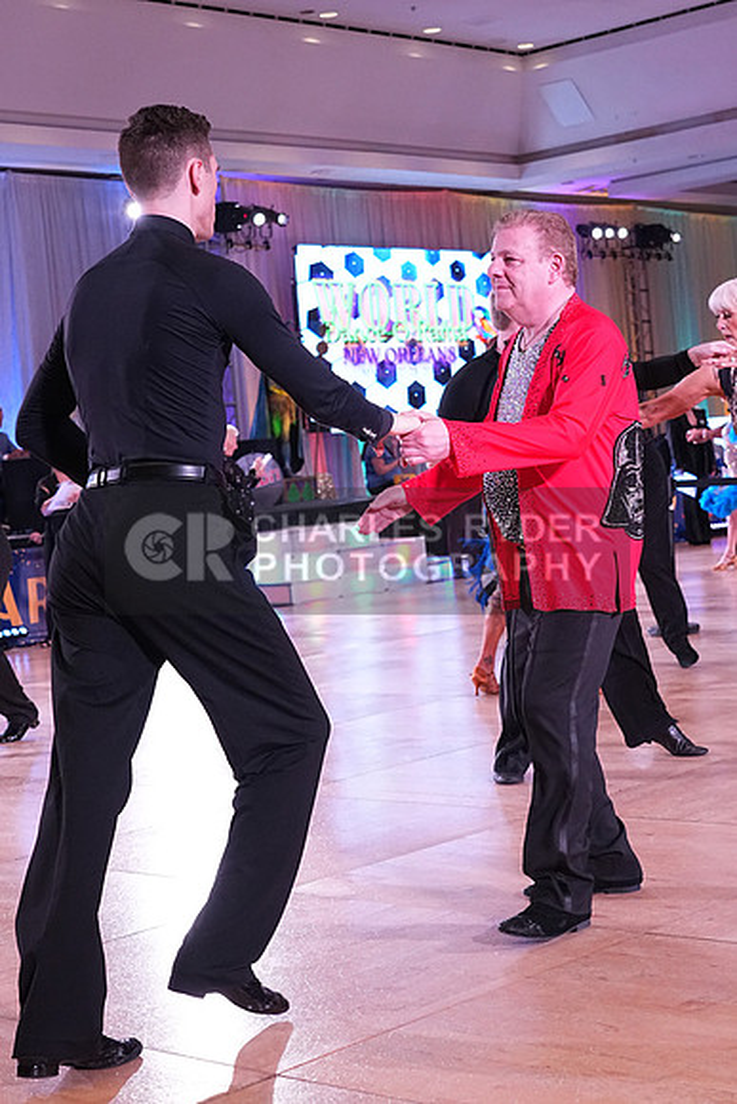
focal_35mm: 60
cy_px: 552
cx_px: 368
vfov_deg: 33.4
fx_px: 1841
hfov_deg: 22.6
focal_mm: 40
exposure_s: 1/400
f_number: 5
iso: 3200
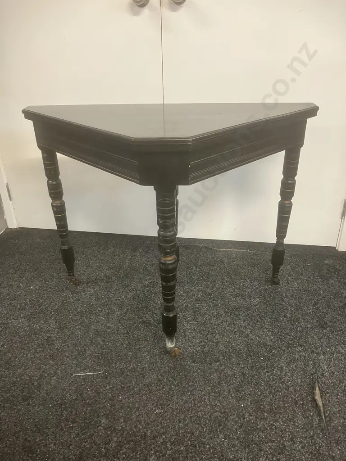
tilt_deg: -25.9
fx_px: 373
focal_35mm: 28
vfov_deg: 63.4
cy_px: 230
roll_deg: +0.8
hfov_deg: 49.7
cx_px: 173
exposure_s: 1/50
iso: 250
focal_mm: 3.99
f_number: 1.8
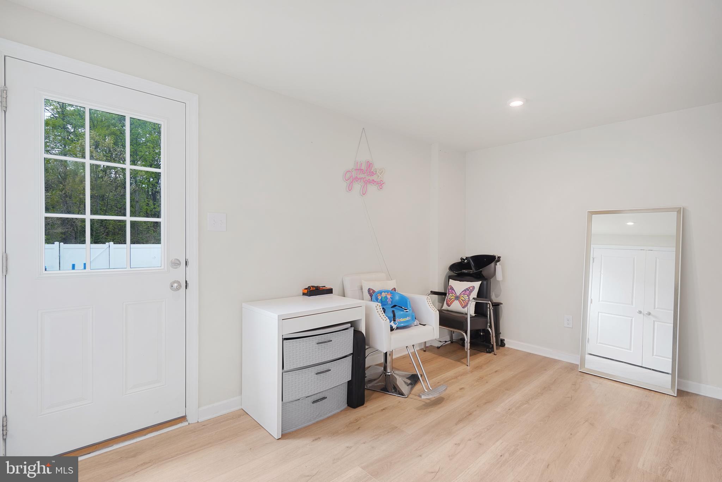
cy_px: 241
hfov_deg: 96.7
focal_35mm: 16
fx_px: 321
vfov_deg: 73.8
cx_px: 361
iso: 320
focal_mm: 16
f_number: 7.1
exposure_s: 1/30
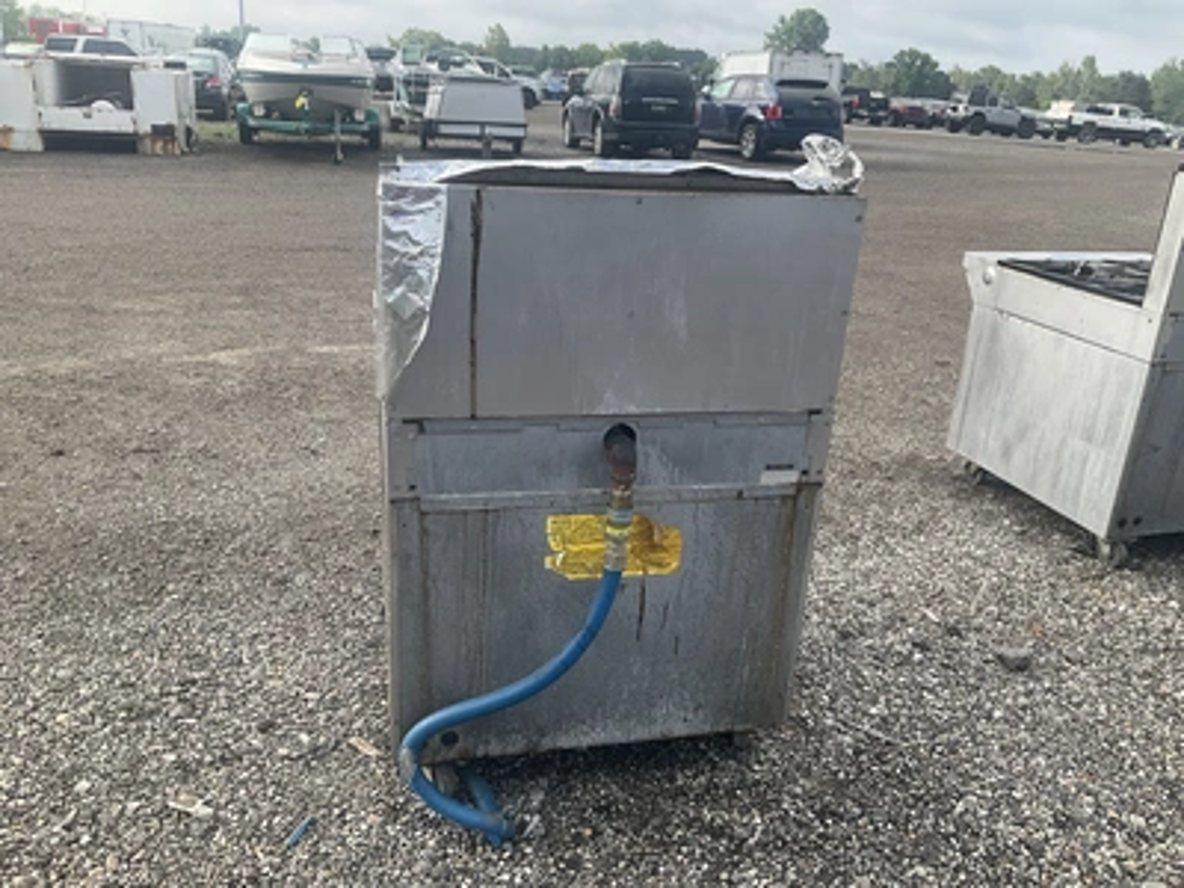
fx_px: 992
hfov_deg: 61.7
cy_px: 444
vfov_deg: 48.2
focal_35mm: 29
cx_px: 592
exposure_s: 1/606
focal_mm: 3
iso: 25
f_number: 1.8
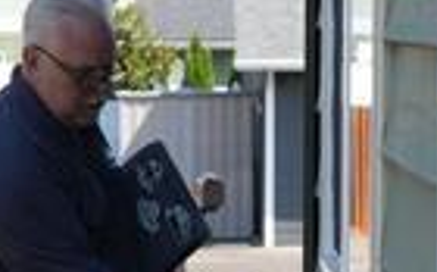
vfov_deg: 5.5
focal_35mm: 238
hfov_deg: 8.8
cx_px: 187
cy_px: 364
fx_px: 2830
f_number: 4.5
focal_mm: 51
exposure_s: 1/250
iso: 80
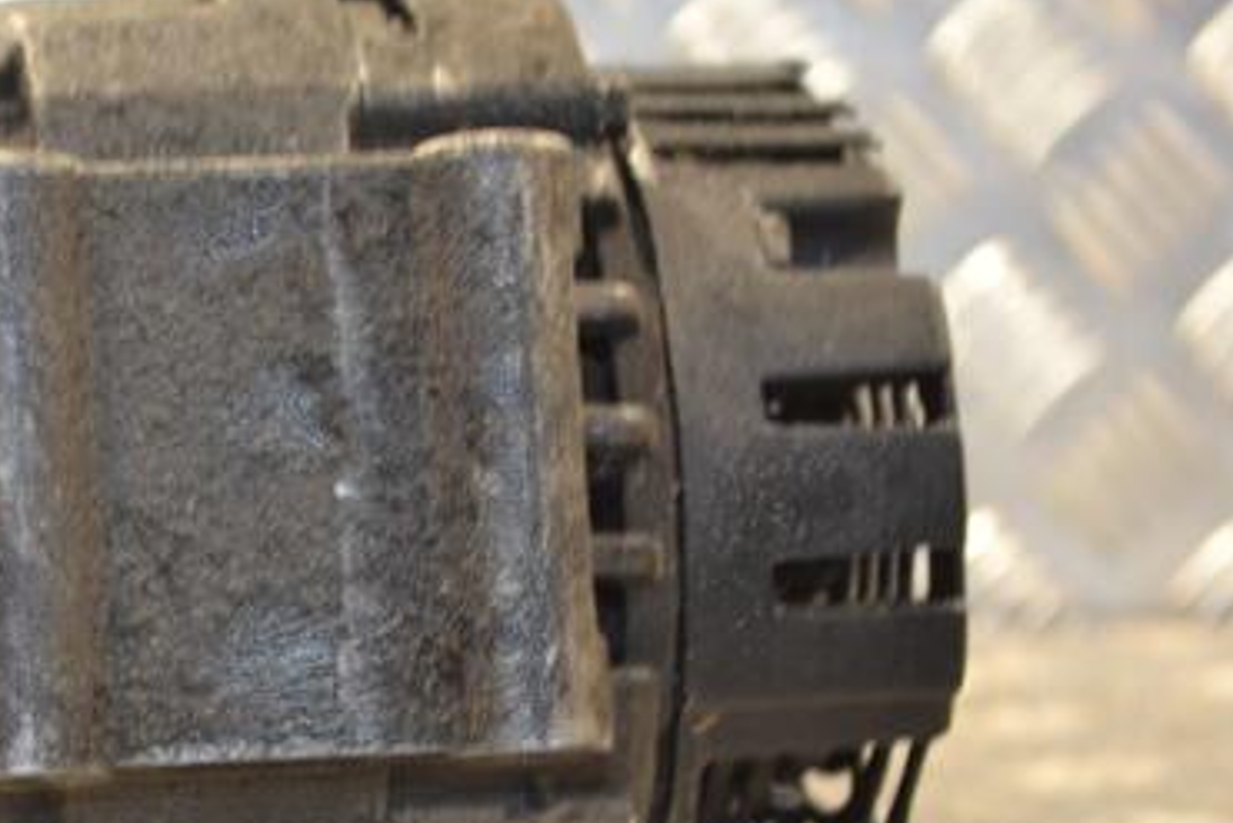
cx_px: 240
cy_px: 526
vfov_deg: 10.3
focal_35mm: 134
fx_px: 4585
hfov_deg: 15.2
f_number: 5.6
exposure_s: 1/60
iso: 1100
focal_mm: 55
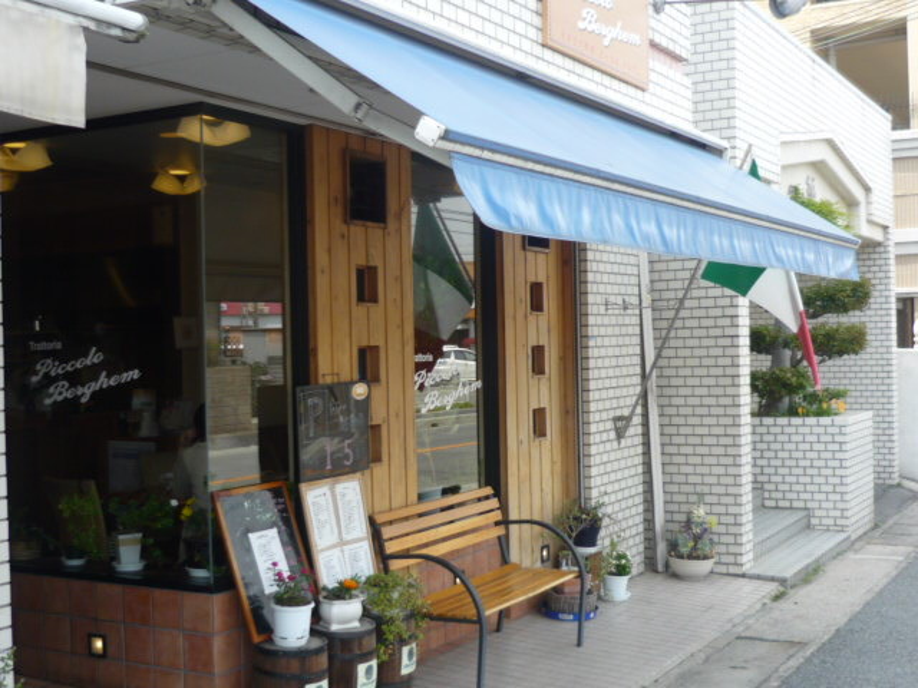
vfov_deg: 32.2
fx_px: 1193
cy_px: 344
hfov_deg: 42.1
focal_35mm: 45
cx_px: 459
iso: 100
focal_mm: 5.5
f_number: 2.8
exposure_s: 1/320
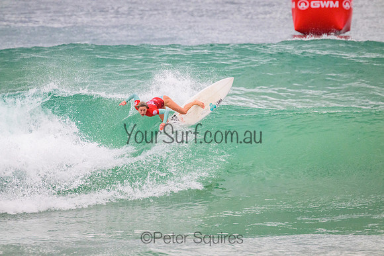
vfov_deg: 1.7
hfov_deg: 2.6
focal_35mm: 800
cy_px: 128
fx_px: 8535
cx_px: 192
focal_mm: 800
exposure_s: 1/2000
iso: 3200
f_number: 11
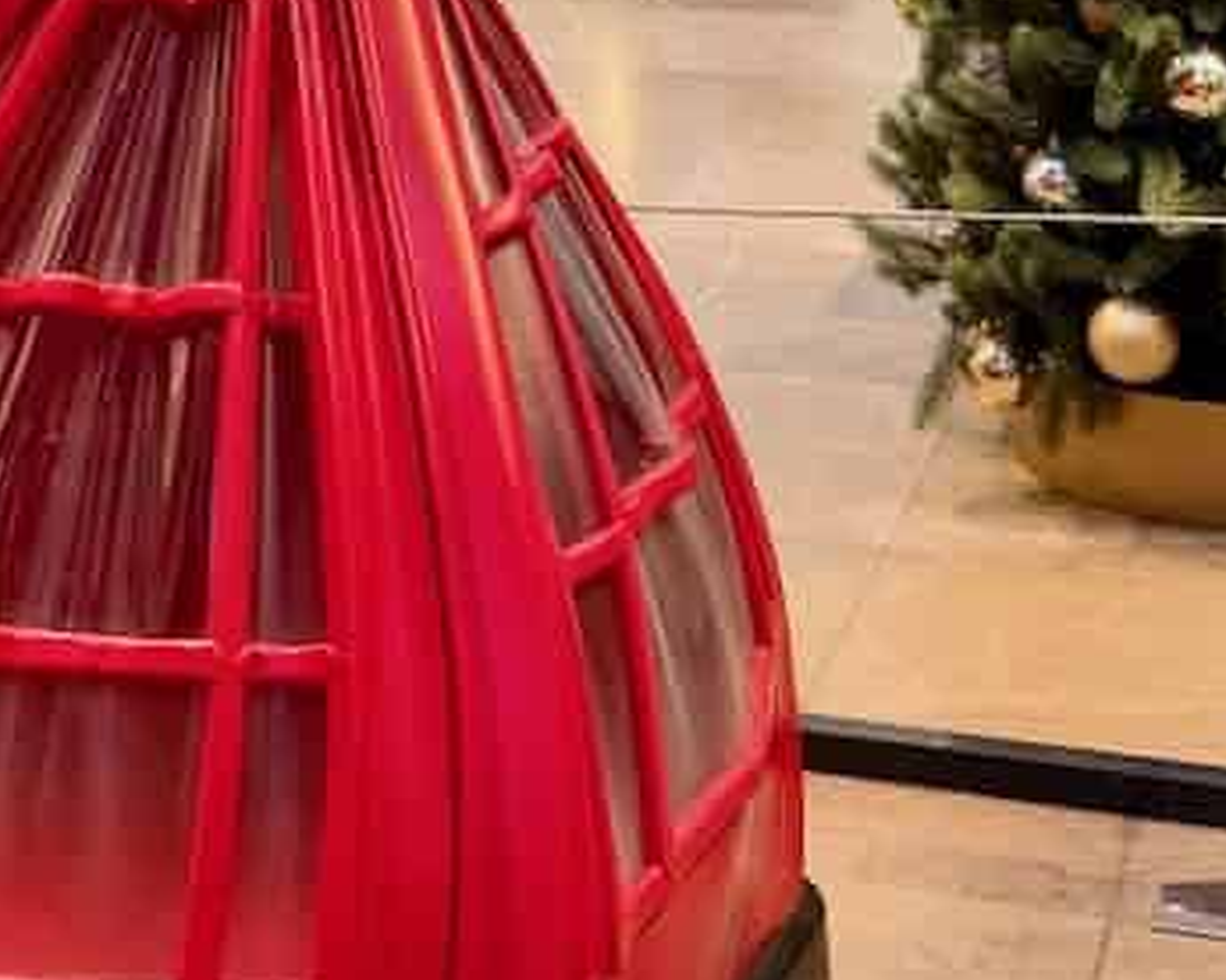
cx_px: 100
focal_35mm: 87
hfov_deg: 21.4
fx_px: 3157
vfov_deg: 16.3
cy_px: -423
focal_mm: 6.8
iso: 125
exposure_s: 1/111
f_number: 1.8
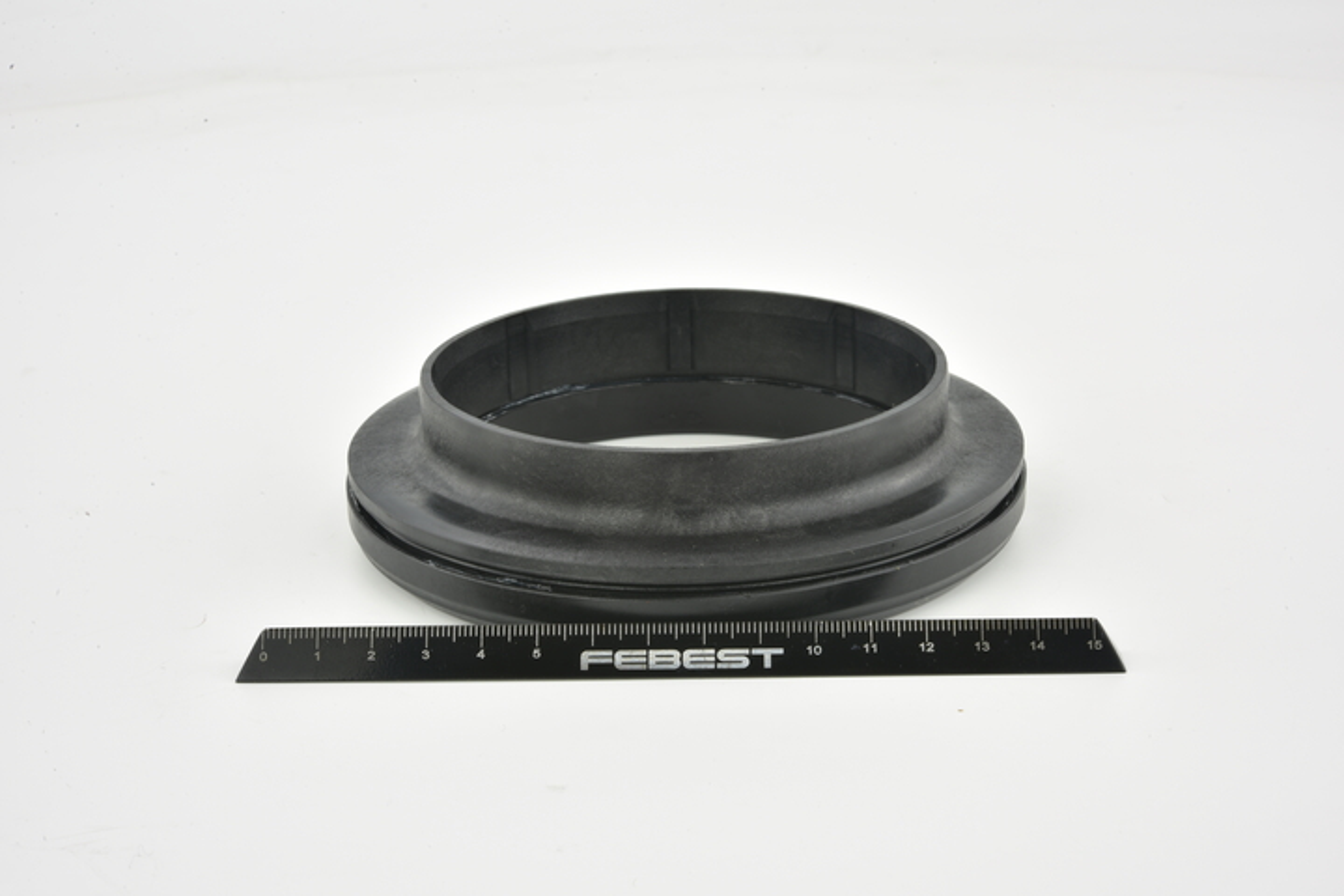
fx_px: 2240
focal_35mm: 60
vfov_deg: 22.6
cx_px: 672
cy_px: 448
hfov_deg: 33.4
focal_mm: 60
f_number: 29
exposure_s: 1/2.5
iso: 64
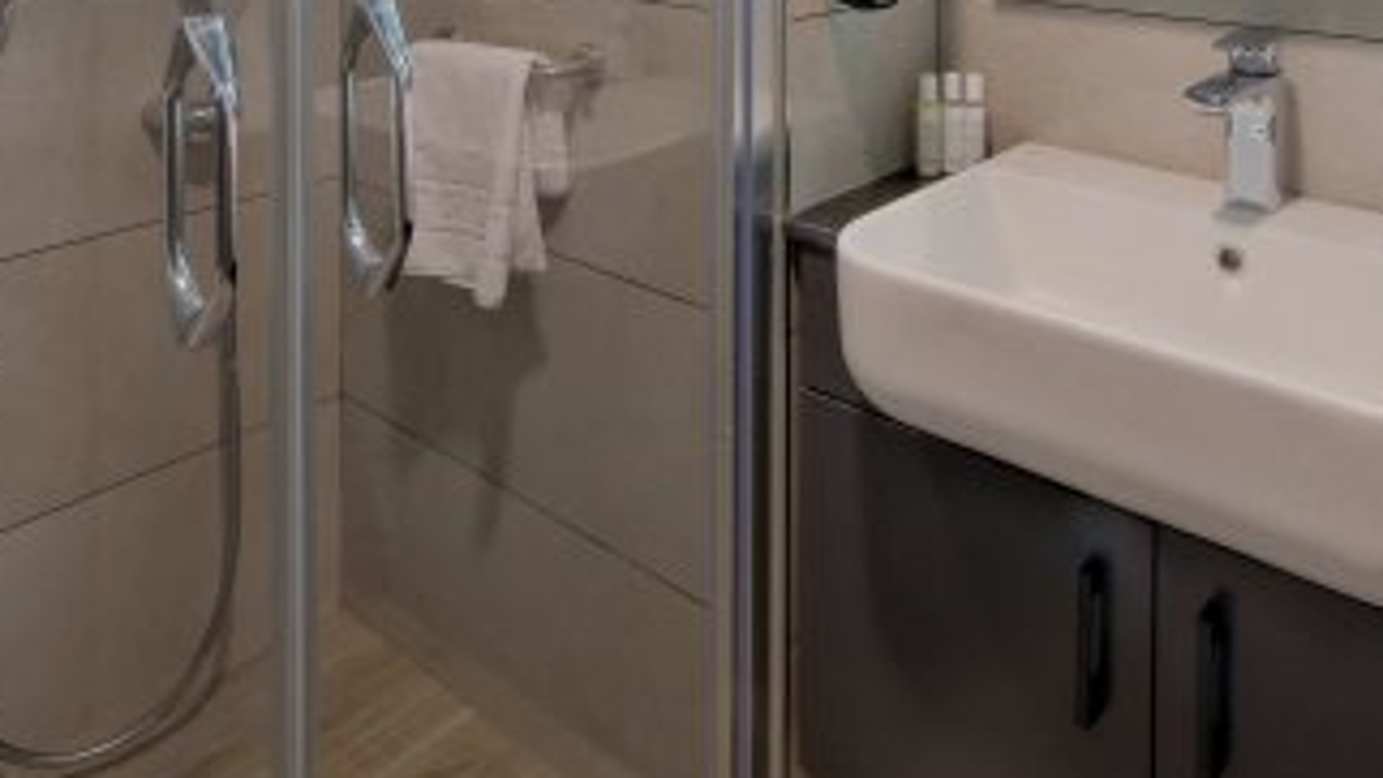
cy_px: -95
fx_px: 1100
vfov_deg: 33.5
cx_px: 829
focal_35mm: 30
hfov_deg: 63.7
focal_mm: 8
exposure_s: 1/5
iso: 640
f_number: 9
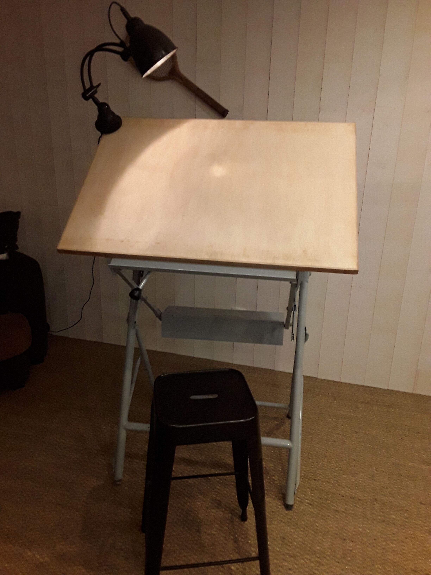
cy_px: 288
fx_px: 448
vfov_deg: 65.3
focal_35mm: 27
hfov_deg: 51.4
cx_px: 216
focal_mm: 2.91
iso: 125
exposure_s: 1/33
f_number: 1.9
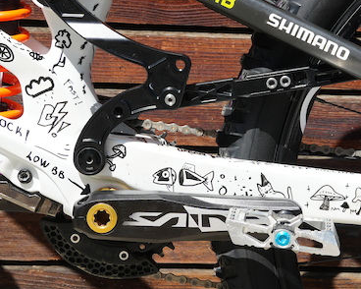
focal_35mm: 149
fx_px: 1591
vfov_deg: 10.3
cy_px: 78
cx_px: 400
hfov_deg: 12.7
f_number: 10
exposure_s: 1/125
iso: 100
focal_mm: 38
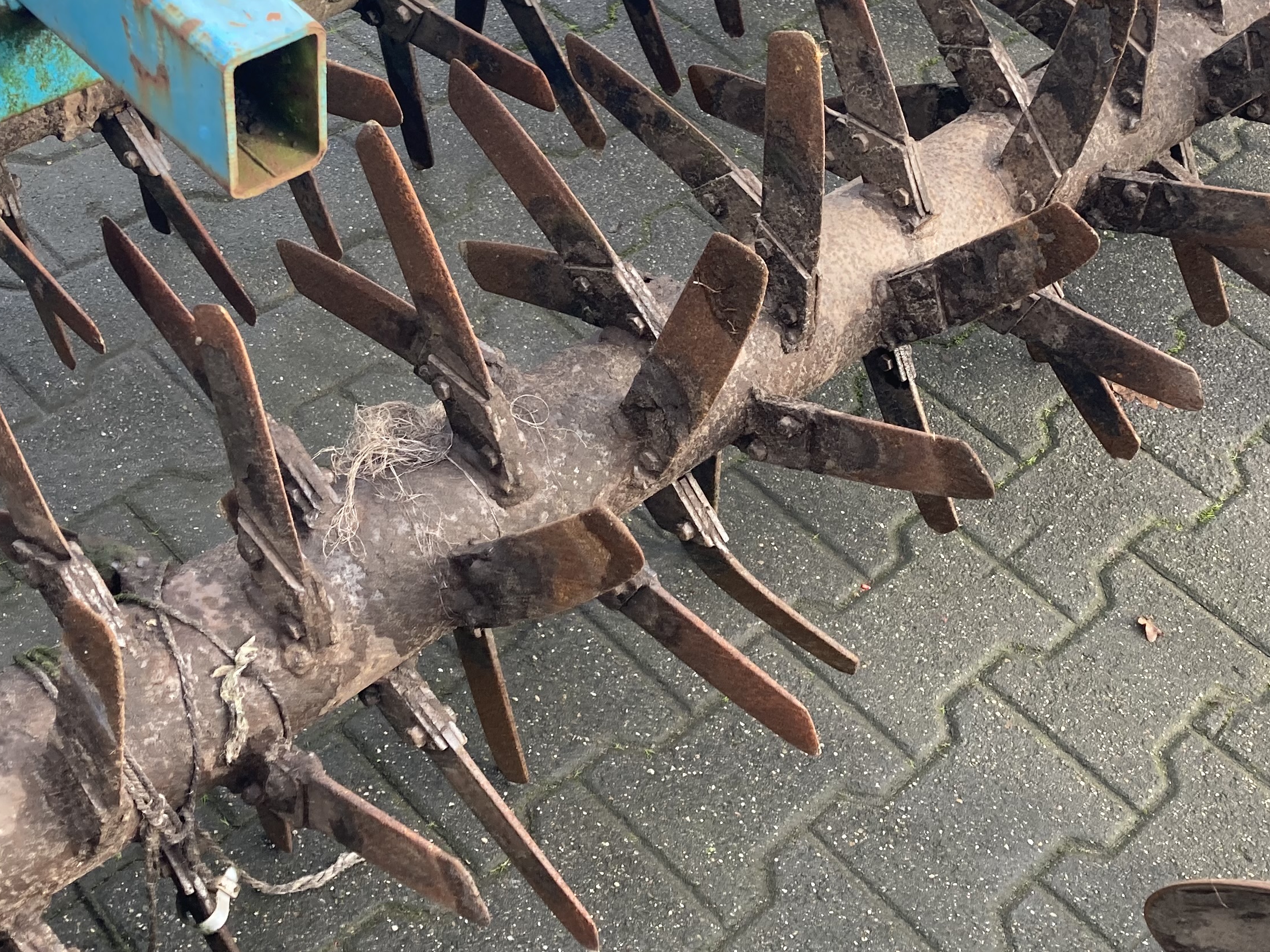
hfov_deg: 37.2
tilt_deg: -45.6
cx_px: 820
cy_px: 325
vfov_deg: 28.4
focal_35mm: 51
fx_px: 1871
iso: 32
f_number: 1.8
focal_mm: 3.99
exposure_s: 1/121
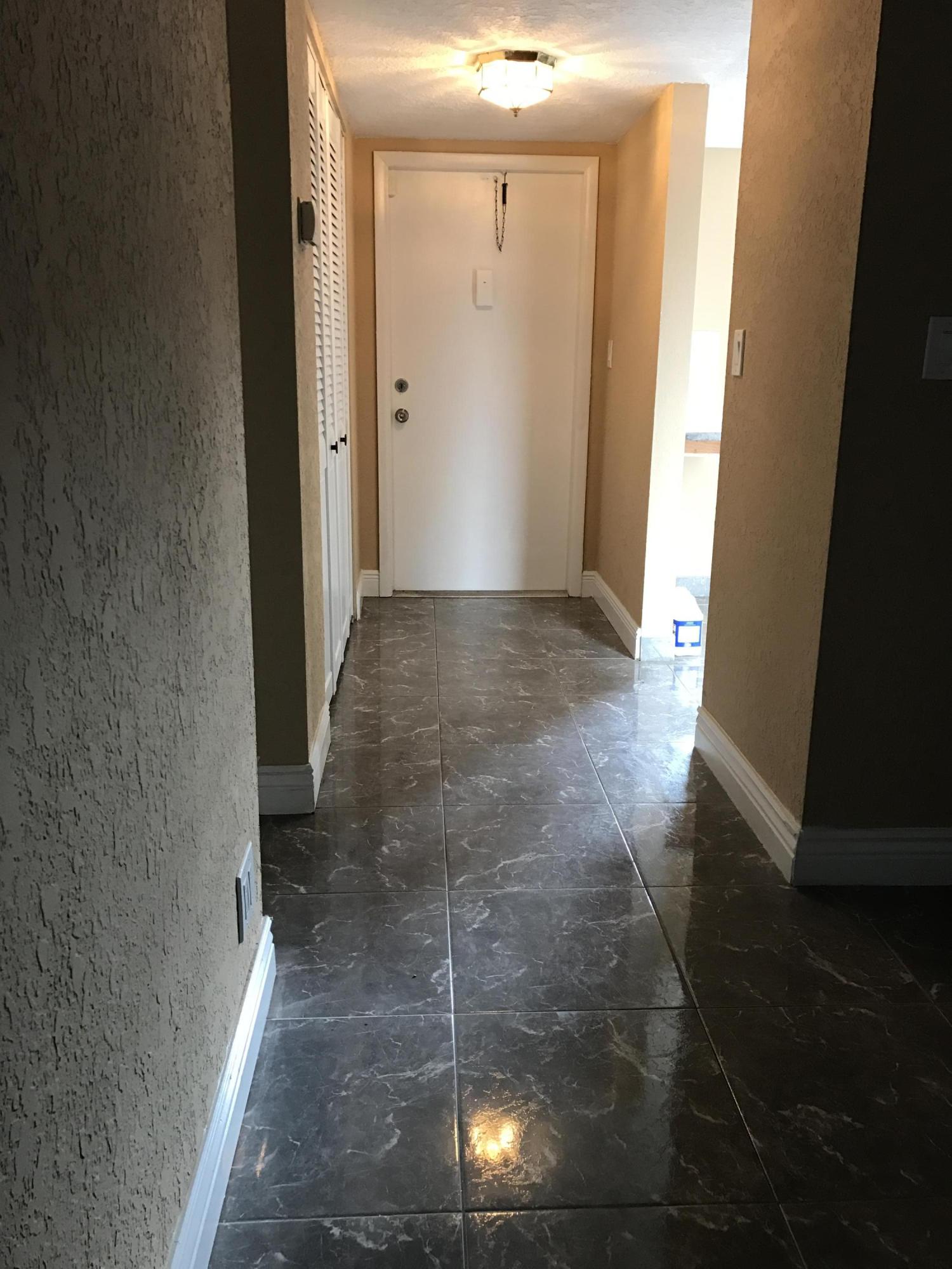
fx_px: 1027
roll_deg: +0.5
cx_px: 476
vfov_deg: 63.4
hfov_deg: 49.7
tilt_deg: -13.0
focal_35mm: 28
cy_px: 634
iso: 40
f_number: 1.8
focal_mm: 3.99
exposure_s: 1/15
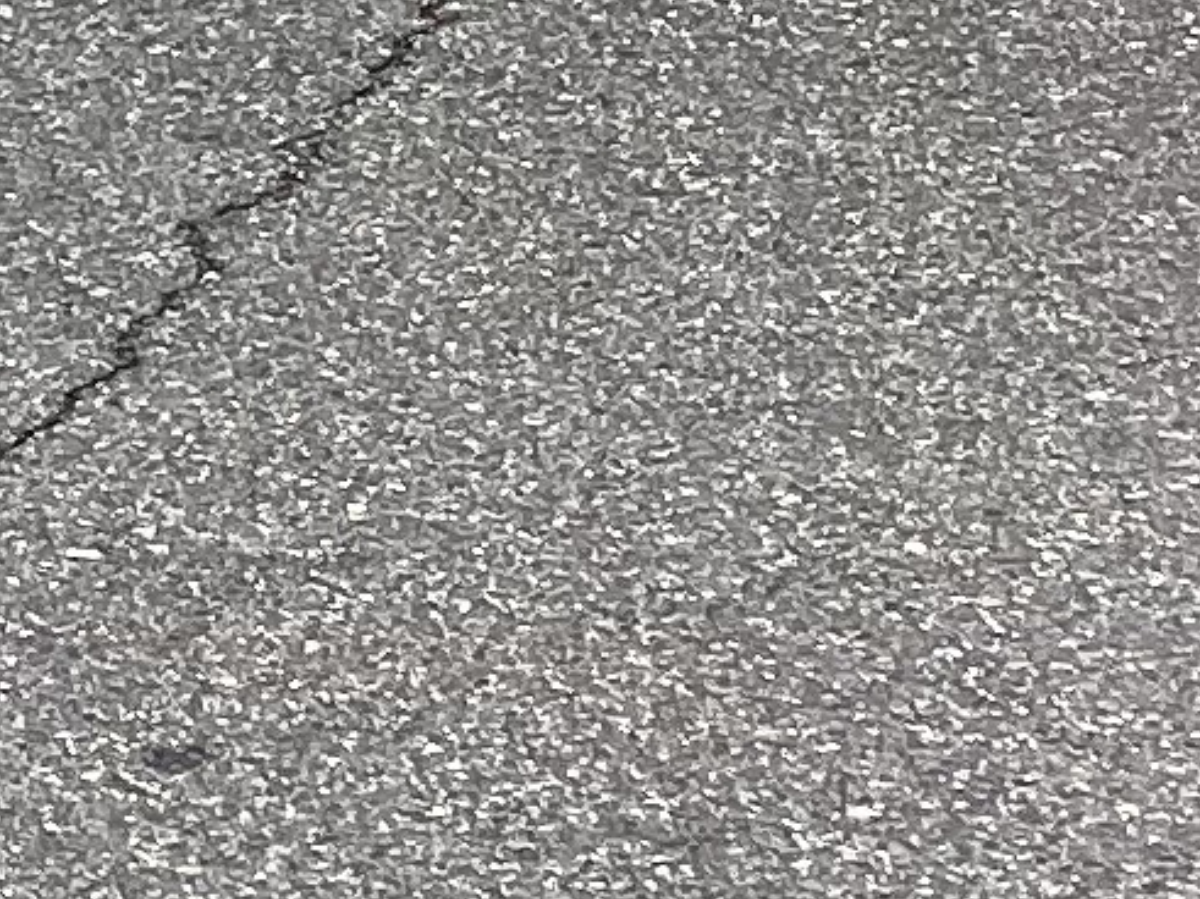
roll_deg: +1.3
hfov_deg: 9.5
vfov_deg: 7.2
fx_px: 7139
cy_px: -137
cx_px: -181
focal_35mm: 206
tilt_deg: -17.9
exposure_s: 1/342
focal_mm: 3.3
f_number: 2.4
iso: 25
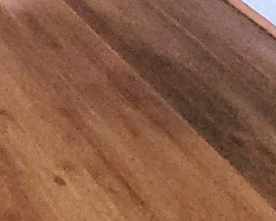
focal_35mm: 89
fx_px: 727
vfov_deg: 10.4
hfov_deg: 12.0
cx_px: -523
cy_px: -487
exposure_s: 1/30
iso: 320
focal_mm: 1.74
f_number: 2.2
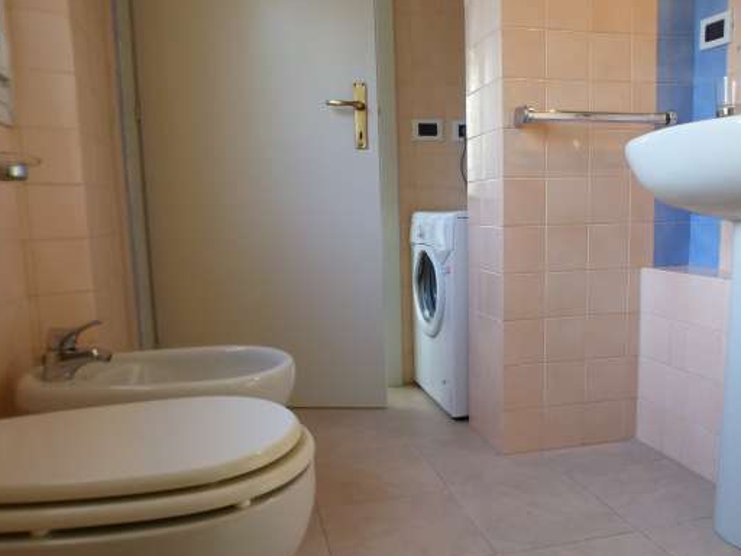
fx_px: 642
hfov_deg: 59.7
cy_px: 320
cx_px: 423
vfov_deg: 46.6
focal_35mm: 30
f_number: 3.3
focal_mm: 4.3
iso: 250
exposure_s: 1/60
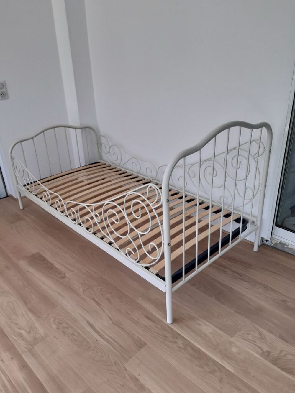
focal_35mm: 26
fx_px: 295
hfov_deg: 53.1
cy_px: 196
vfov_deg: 67.3
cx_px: 148
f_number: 1.7
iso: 40
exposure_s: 1/111
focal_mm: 3.92
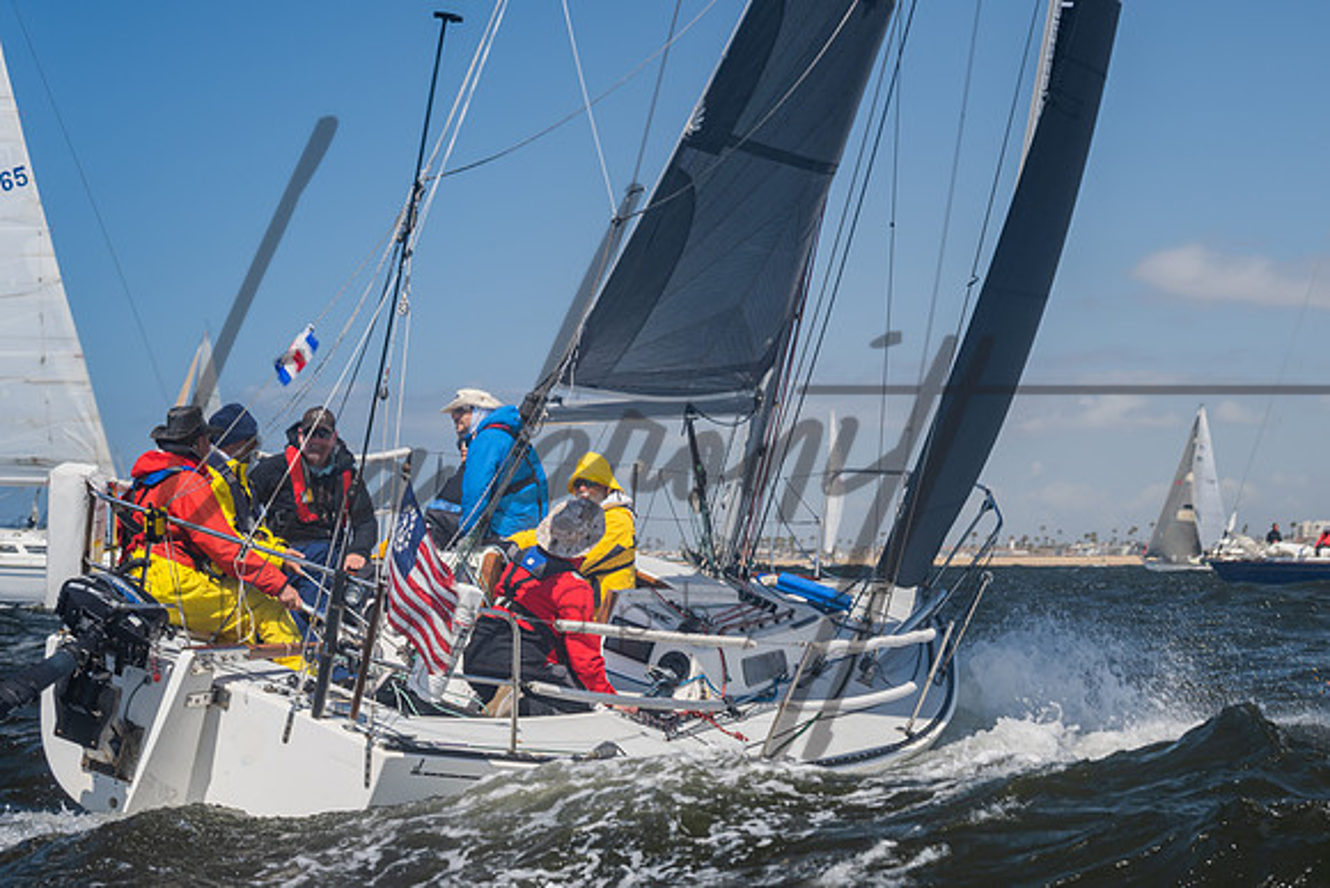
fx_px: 3306
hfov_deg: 22.6
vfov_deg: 15.3
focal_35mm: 89
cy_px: 501
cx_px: 943
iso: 100
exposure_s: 1/250
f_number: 6.3
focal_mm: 62
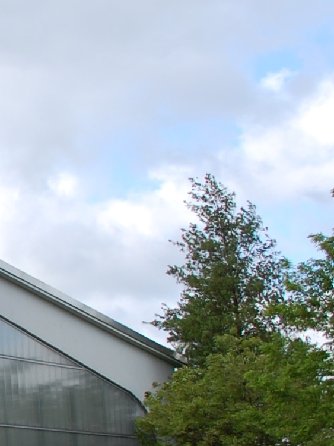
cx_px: -496
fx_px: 1337
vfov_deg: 18.8
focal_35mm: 104
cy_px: 329
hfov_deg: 11.5
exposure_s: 1/250
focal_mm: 18
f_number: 8
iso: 200
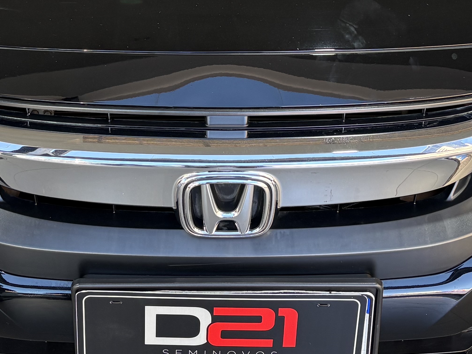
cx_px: 227
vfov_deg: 19.1
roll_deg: +0.4
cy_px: -35
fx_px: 1009
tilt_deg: -23.8
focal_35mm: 74
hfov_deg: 26.3
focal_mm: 5.96
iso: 125
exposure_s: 1/120
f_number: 1.6
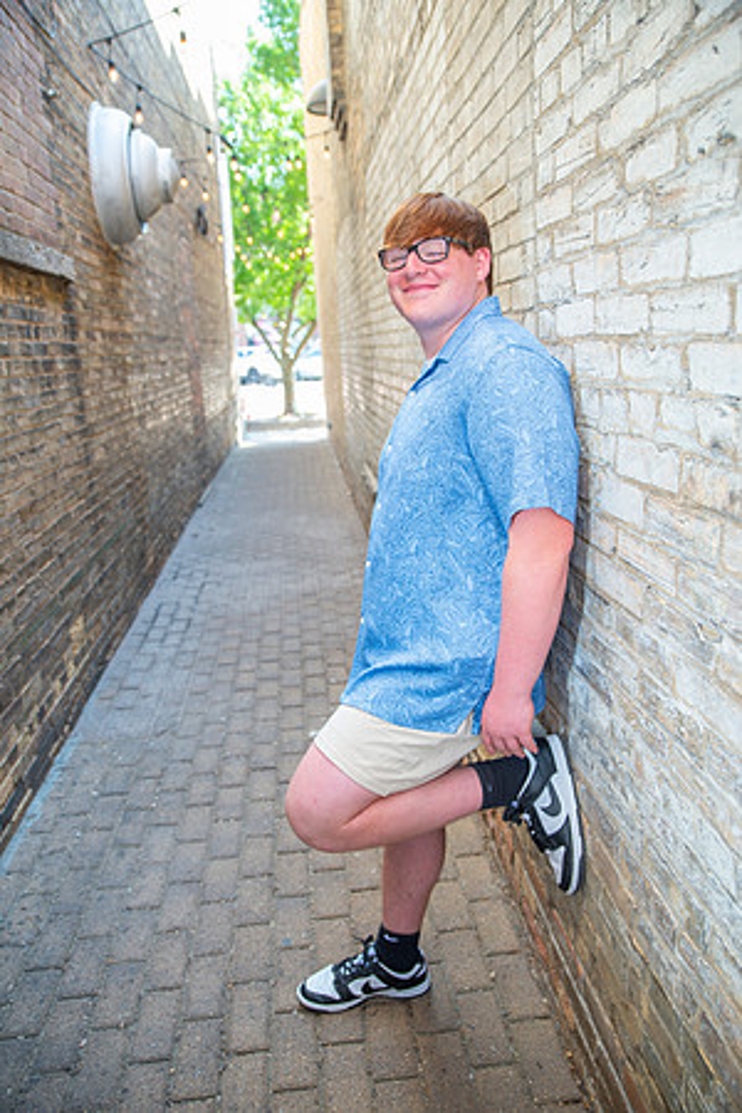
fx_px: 804
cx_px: 371
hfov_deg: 49.6
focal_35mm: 26
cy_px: 556
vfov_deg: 69.4
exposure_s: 1/80
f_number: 2.8
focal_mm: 26
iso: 160
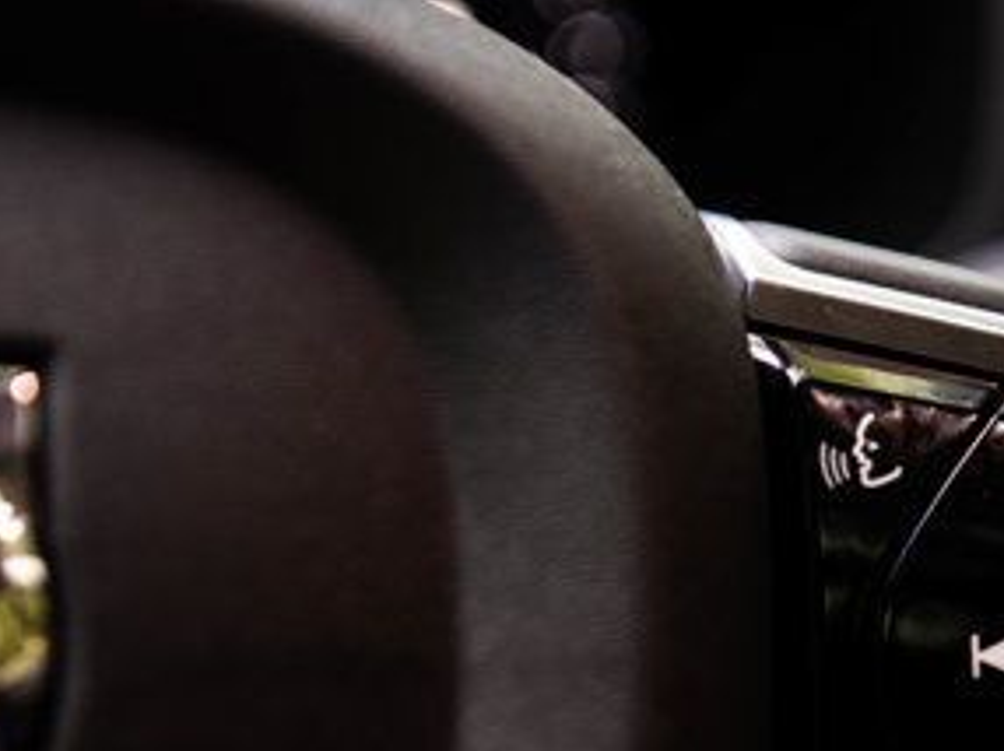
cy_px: 633
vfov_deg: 13.1
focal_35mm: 112
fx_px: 3246
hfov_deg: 17.0
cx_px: 1095
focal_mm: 52
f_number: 3.5
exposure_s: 1/200
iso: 1000
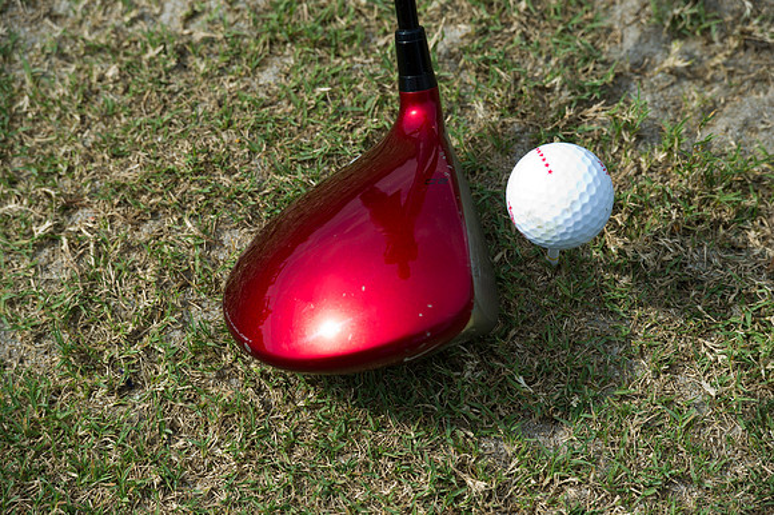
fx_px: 3868
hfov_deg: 11.4
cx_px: 387
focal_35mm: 180
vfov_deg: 7.6
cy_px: 258
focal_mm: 180
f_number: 8
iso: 160
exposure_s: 1/250
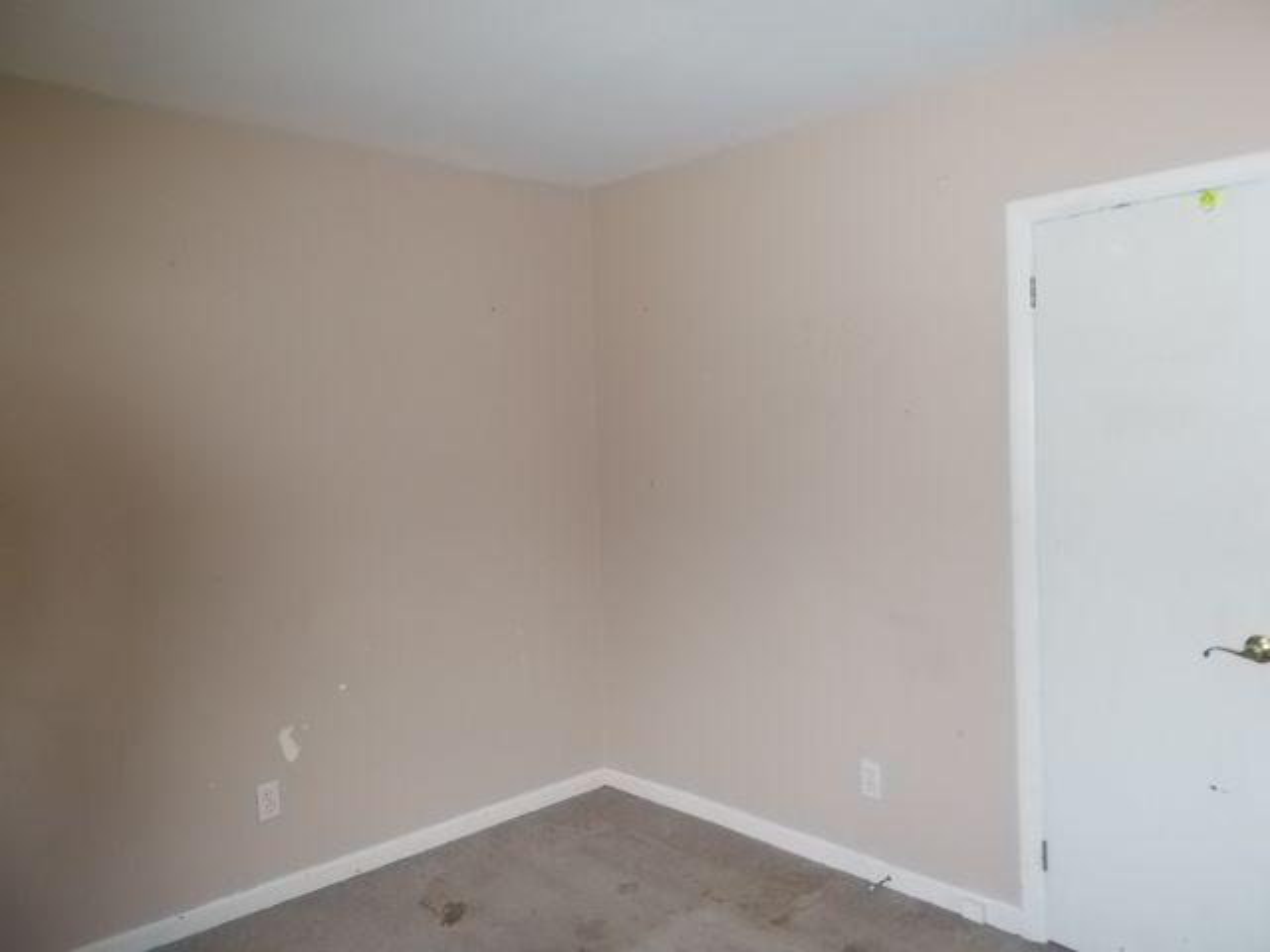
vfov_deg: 53.1
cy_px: 476
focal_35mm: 26
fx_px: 954
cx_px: 635
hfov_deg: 67.3
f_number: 3.2
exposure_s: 1/25
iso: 320
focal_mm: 4.6
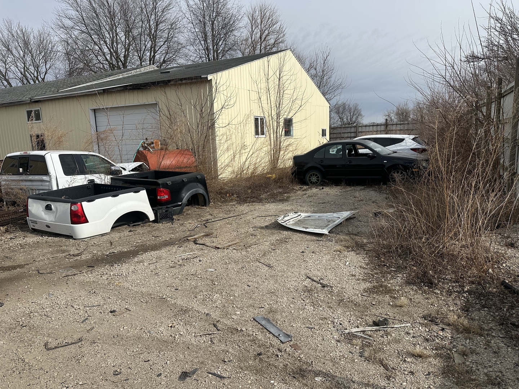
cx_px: 260
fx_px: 360
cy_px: 194
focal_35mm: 24
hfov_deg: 71.6
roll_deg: +2.6
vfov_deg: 56.8
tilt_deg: -9.3
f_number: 1.78
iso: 80
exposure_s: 1/7042
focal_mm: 6.86
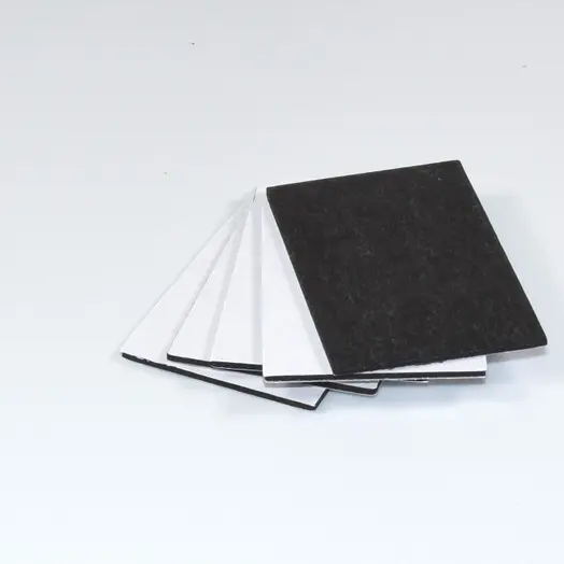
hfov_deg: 34.8
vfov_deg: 34.9
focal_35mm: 49
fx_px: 897
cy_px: 278
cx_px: 343
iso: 100
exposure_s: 1/40
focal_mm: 25
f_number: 13
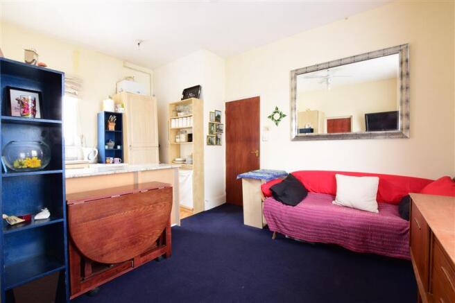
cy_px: 152
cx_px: 228
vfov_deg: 77.3
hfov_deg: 100.4
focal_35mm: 15
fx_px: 190
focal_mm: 10
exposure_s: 1.6
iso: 400
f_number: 22
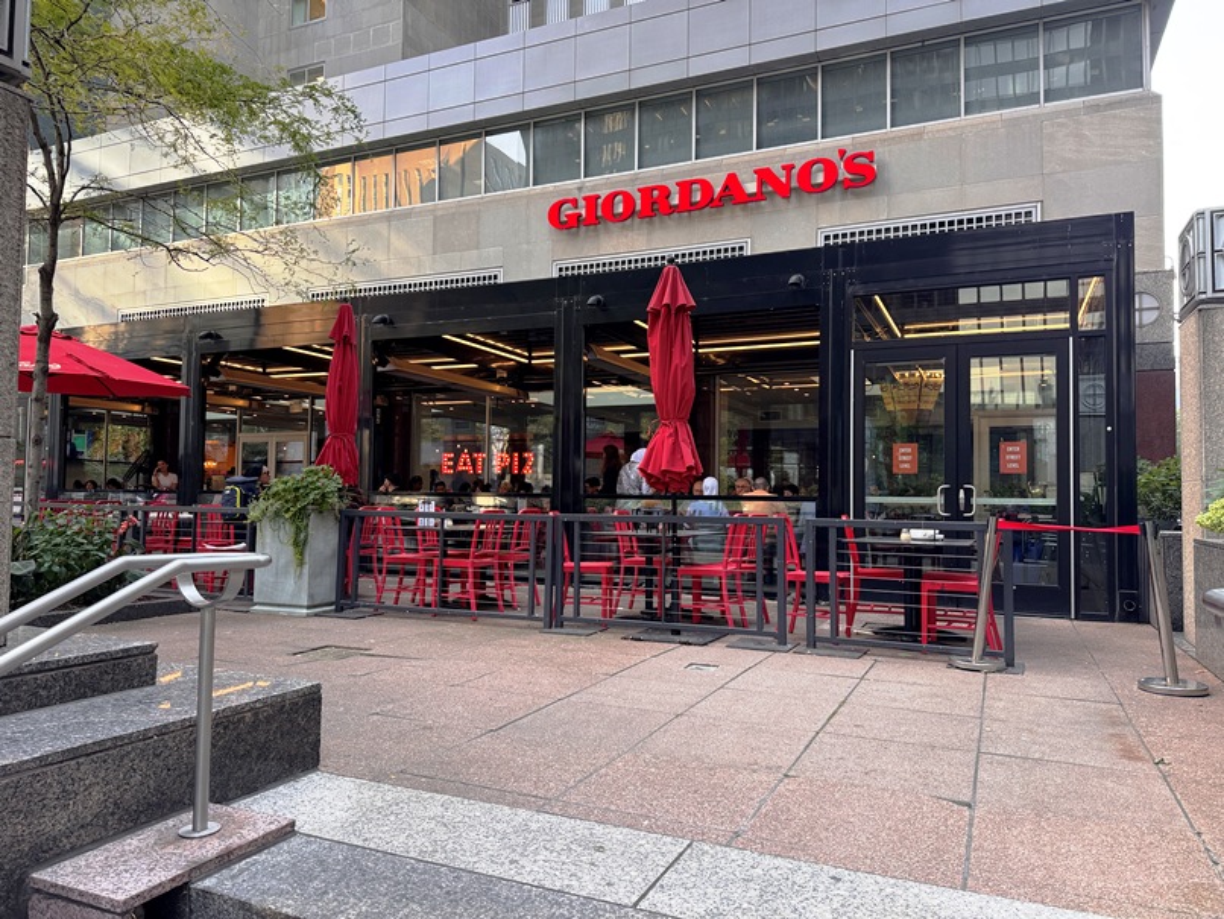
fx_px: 849
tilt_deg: +3.2
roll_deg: -1.6
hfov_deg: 71.6
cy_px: 460
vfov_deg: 56.8
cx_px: 612
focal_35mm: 24
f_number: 1.78
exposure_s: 1/121
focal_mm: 6.76
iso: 100
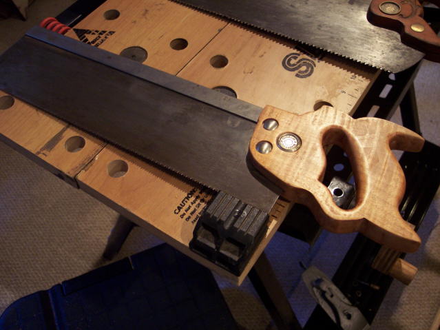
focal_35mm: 38
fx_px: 483
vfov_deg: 37.7
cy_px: 165
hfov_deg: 49.0
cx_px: 220
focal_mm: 8
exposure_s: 1/8
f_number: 2.8
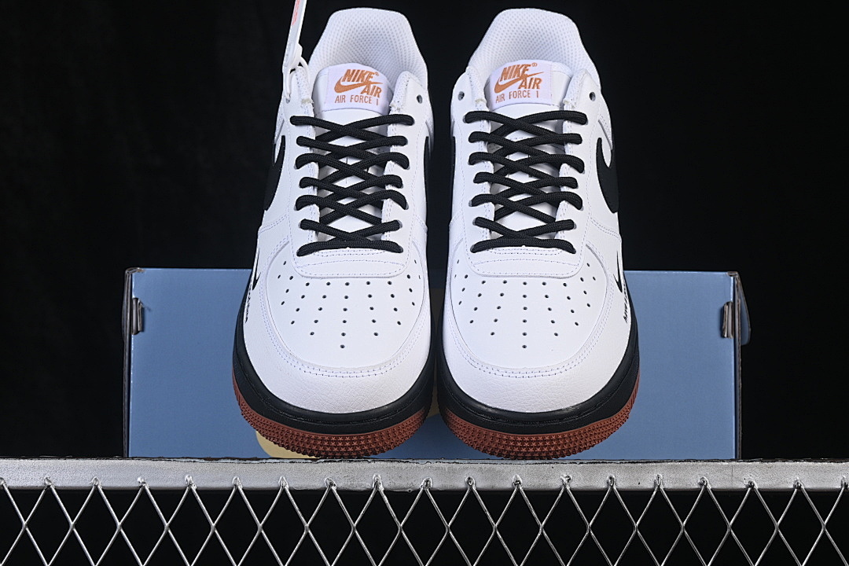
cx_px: 424
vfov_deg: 18.2
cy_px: 283
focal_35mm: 75
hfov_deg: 27.0
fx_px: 1769
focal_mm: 50
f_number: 8
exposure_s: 1/80
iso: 160
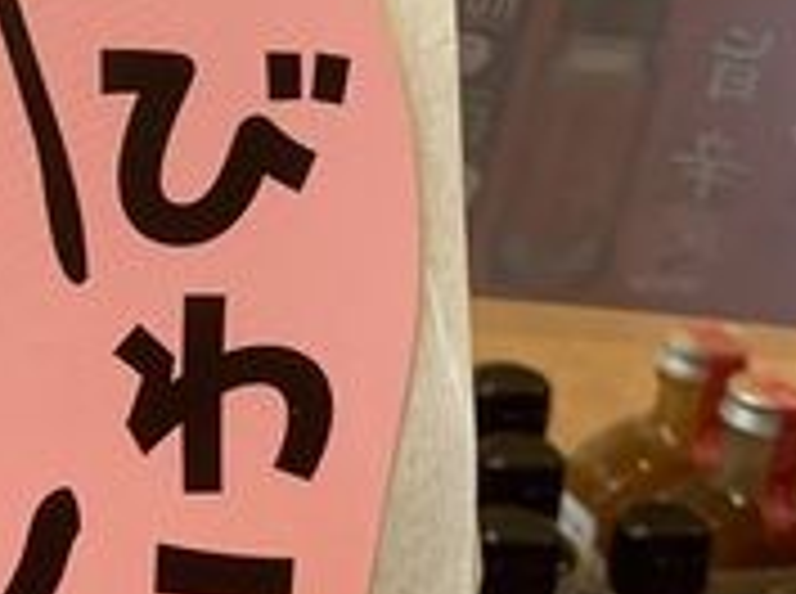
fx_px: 2754
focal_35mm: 120
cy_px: 313
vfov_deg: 12.3
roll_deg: -0.8
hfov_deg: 15.1
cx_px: -429
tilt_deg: -23.7
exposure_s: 1/60
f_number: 1.8
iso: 125
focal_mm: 4.25
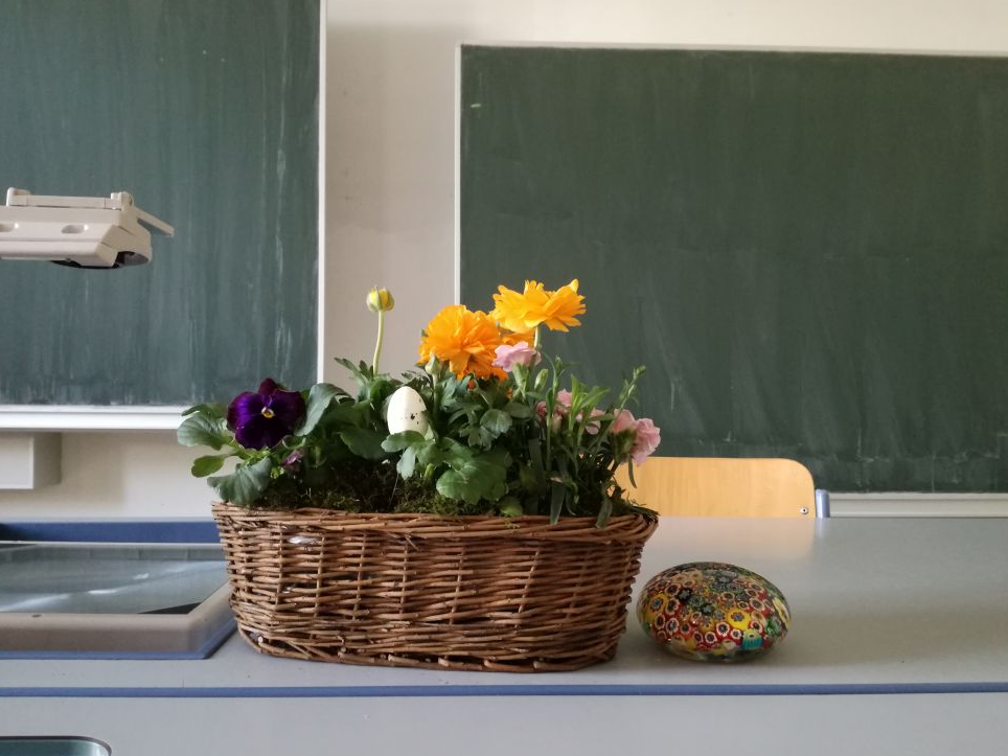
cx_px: 517
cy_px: 377
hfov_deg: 63.4
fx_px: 815
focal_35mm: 28
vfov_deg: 49.7
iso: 320
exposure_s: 1/25
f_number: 2
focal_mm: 3.79
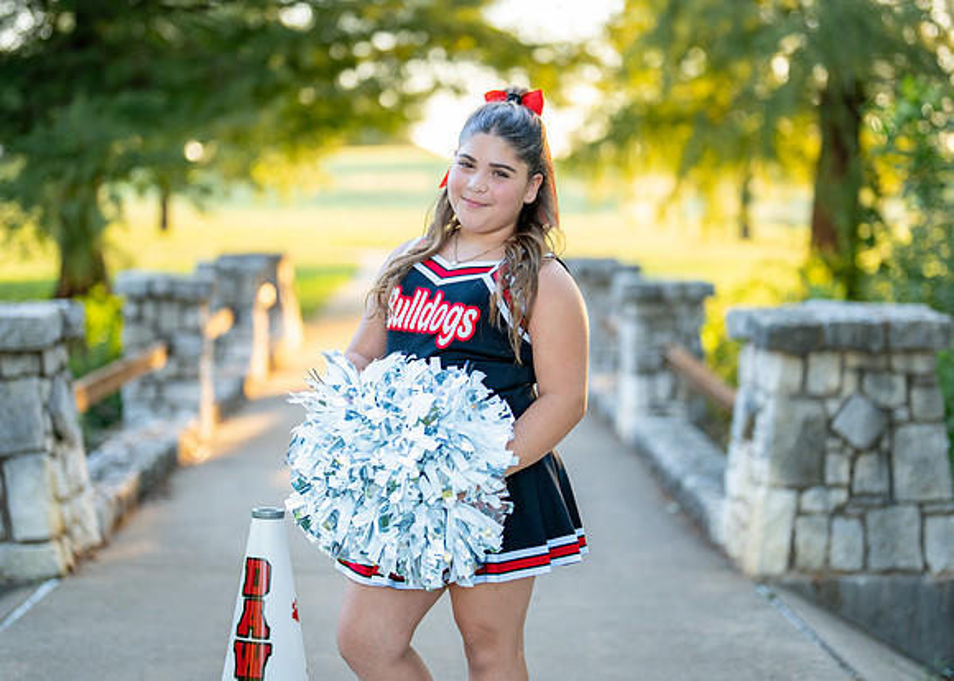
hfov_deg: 32.3
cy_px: 311
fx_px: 1650
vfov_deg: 23.3
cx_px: 477
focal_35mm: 61
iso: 200
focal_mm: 50
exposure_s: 1/800
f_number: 1.2
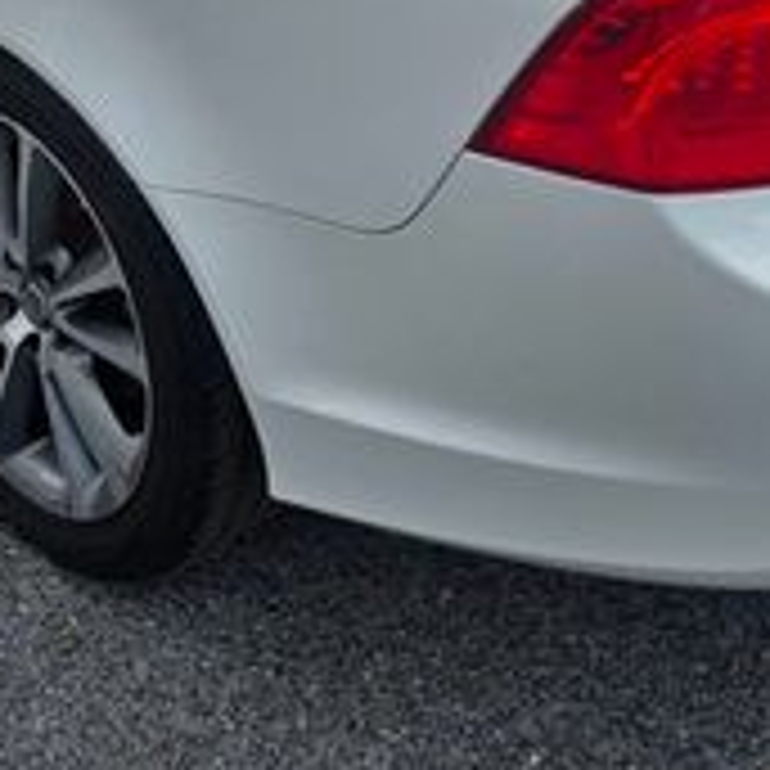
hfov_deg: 22.8
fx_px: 1913
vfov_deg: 20.5
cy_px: -266
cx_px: 365
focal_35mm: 76
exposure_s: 1/428
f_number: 1.7
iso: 12
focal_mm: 6.3
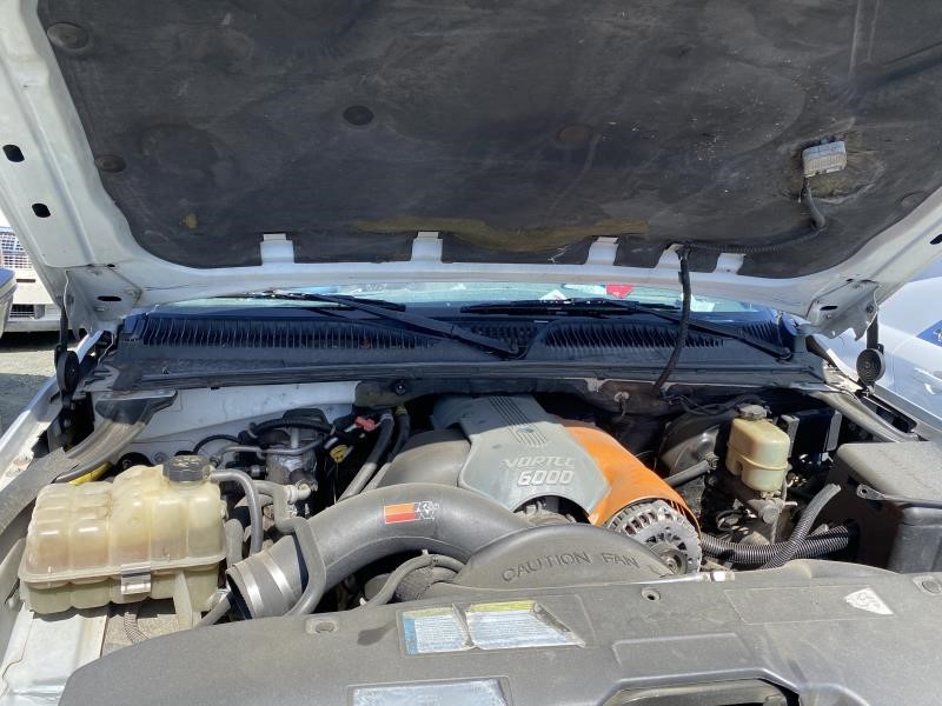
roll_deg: -4.7
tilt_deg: -16.1
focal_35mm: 26
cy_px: 353
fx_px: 708
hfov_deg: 67.3
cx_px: 471
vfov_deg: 53.1
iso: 32
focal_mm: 4.25
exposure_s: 1/998
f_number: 1.8
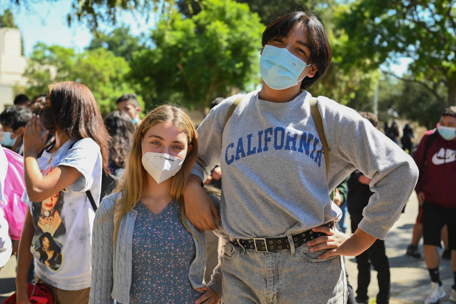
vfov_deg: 27.0
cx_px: 228
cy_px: 152
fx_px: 634
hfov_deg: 39.6
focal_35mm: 50
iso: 160
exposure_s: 1/400
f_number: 4
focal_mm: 50
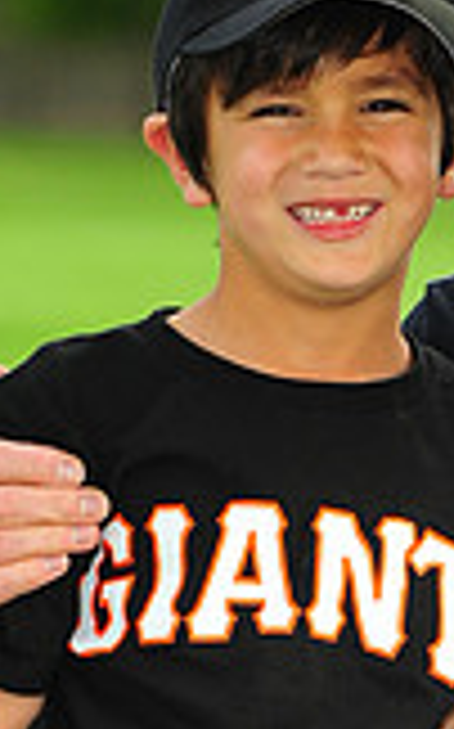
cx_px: 539
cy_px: 896
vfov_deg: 5.4
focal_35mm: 384
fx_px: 7615
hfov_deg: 3.4
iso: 400
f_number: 4
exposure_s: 1/1250
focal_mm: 105
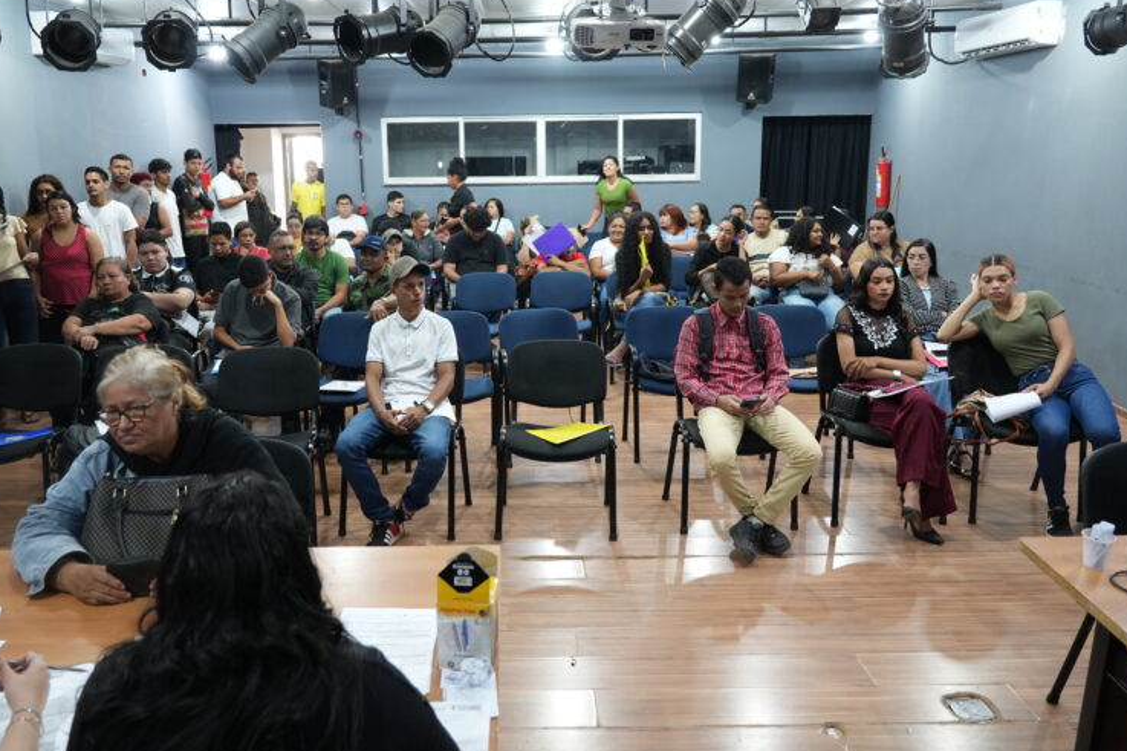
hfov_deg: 65.4
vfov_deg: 46.3
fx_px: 876
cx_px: 511
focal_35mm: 28
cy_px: 343
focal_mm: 24
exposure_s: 1/60
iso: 2000
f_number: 4
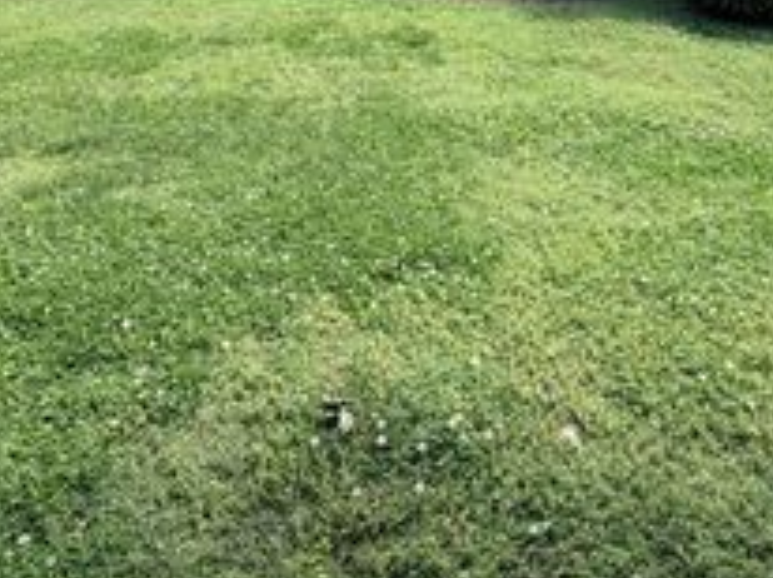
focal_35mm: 34
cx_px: 548
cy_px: 2
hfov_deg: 52.4
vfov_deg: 37.4
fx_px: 758
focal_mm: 2.22
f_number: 2.2
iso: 64
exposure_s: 1/433
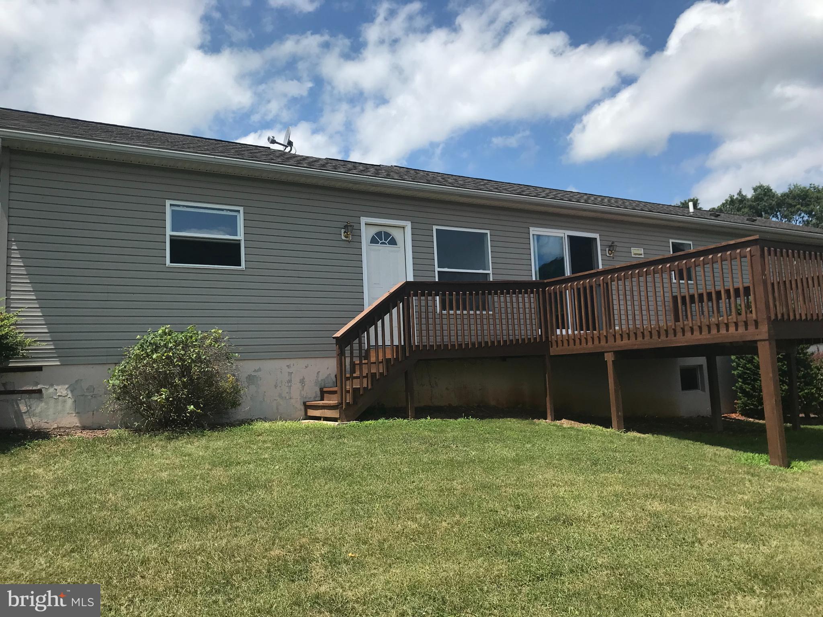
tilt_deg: +6.5
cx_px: 412
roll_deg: +2.7
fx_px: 666
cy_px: 308
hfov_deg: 63.4
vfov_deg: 49.7
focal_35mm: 28
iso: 20
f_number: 1.8
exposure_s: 1/2817
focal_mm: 3.99
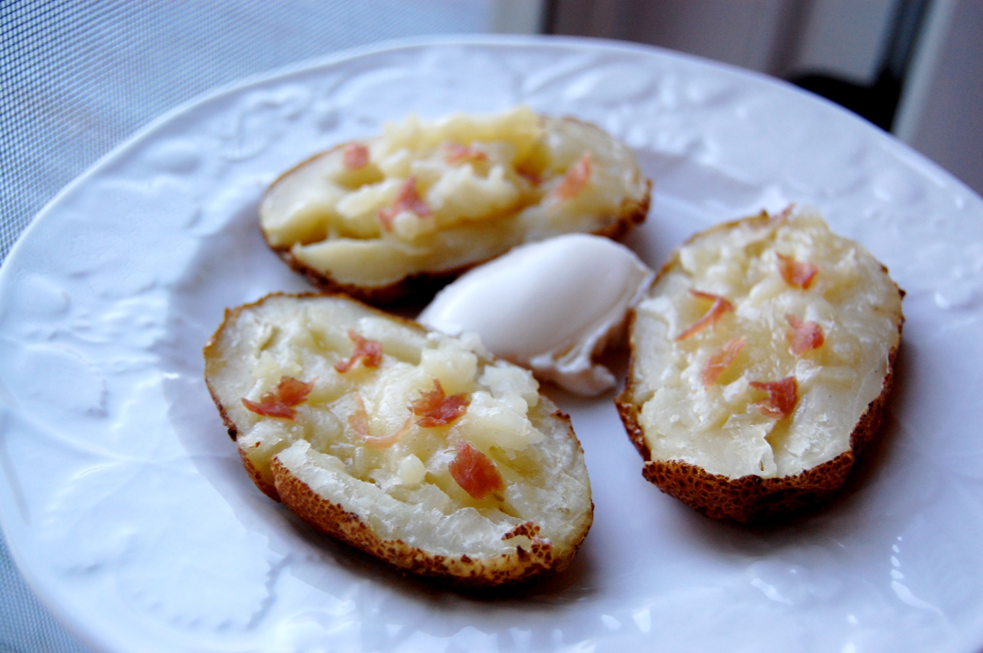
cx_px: 492
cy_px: 326
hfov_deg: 41.1
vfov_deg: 28.0
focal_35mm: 48
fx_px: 1309
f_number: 4.5
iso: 400
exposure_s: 1/50
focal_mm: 32
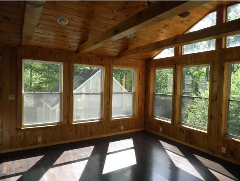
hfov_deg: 71.6
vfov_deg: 56.9
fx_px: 167
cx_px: 120
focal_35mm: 24
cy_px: 90
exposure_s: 1/250
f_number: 3.3
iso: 100
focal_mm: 4.3
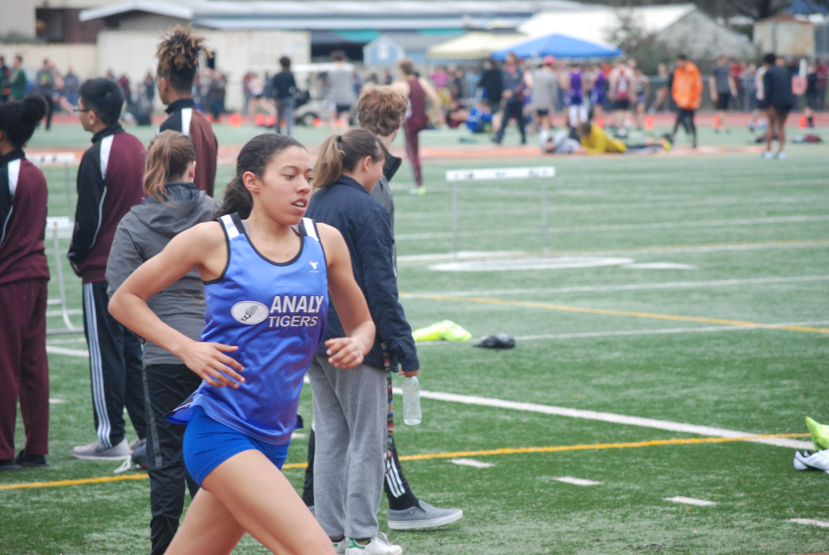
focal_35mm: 202
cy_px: 278
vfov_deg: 6.8
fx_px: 4669
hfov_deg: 10.1
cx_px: 414
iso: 1000
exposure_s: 1/640
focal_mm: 135
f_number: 7.1
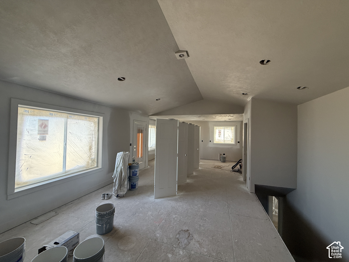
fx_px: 141
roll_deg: -1.2
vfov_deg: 85.7
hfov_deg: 102.1
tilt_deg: +1.6
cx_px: 174
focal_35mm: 14
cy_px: 131
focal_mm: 2.22
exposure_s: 1/99
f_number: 2.2
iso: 200
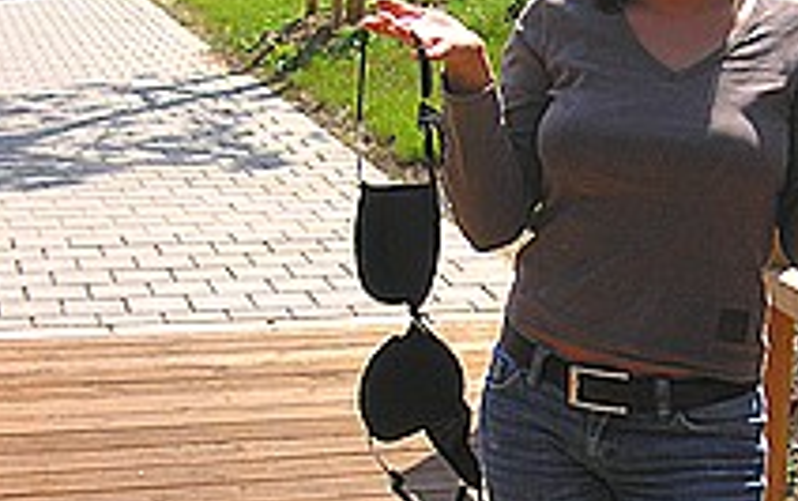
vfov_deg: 15.4
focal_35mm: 85
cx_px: 606
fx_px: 1851
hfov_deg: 24.1
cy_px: 303
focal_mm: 6.1
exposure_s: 1/180
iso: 50
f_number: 6.7
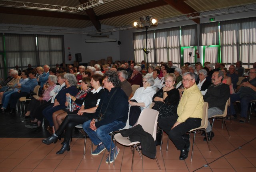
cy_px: 86
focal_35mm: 30
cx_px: 128
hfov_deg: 61.8
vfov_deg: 43.8
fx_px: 214
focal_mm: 20
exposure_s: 1/60
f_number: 3.8
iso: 220
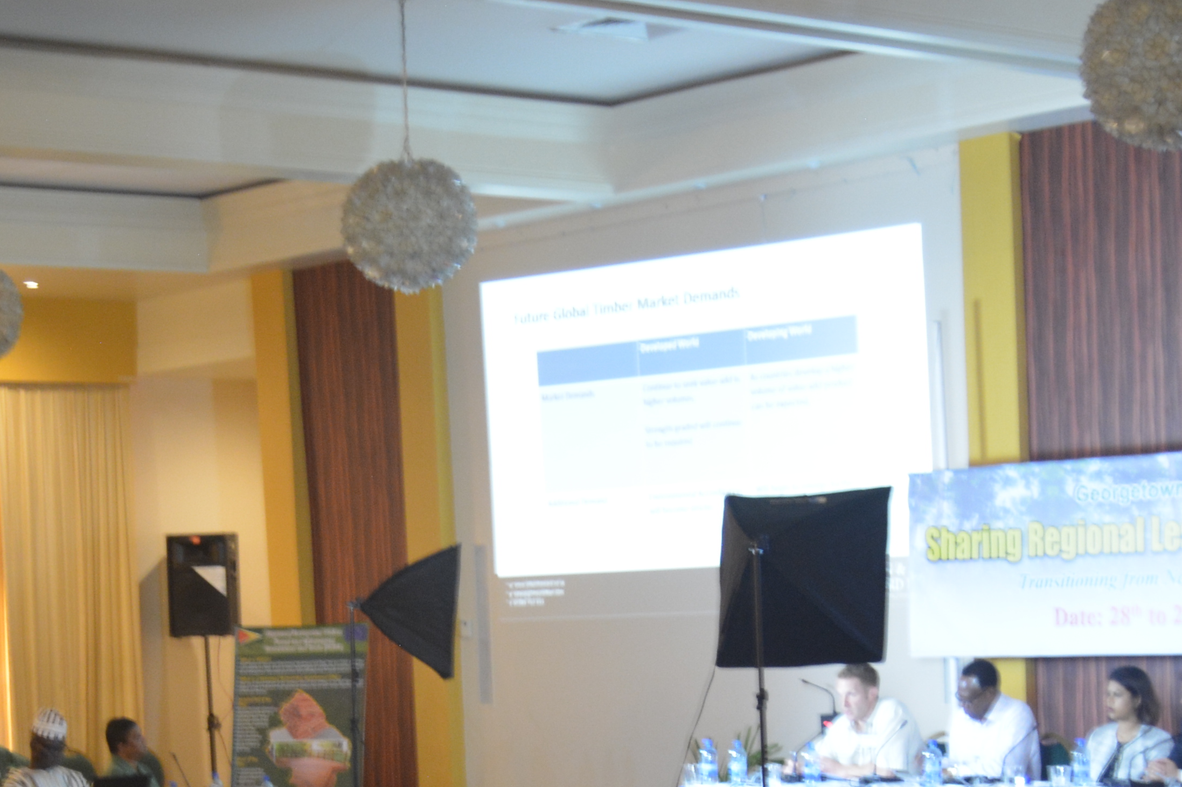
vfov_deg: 14.1
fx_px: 3098
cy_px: 935
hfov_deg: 21.4
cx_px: 316
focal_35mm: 94
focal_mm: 23
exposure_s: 1/8
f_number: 4
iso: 640
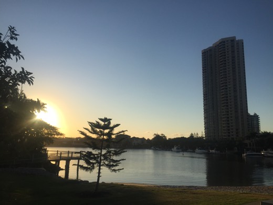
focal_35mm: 29
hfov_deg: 61.7
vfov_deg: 48.2
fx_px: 229
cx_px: 136
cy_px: 102
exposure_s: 1/2639
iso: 32
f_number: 2.2
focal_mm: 4.15
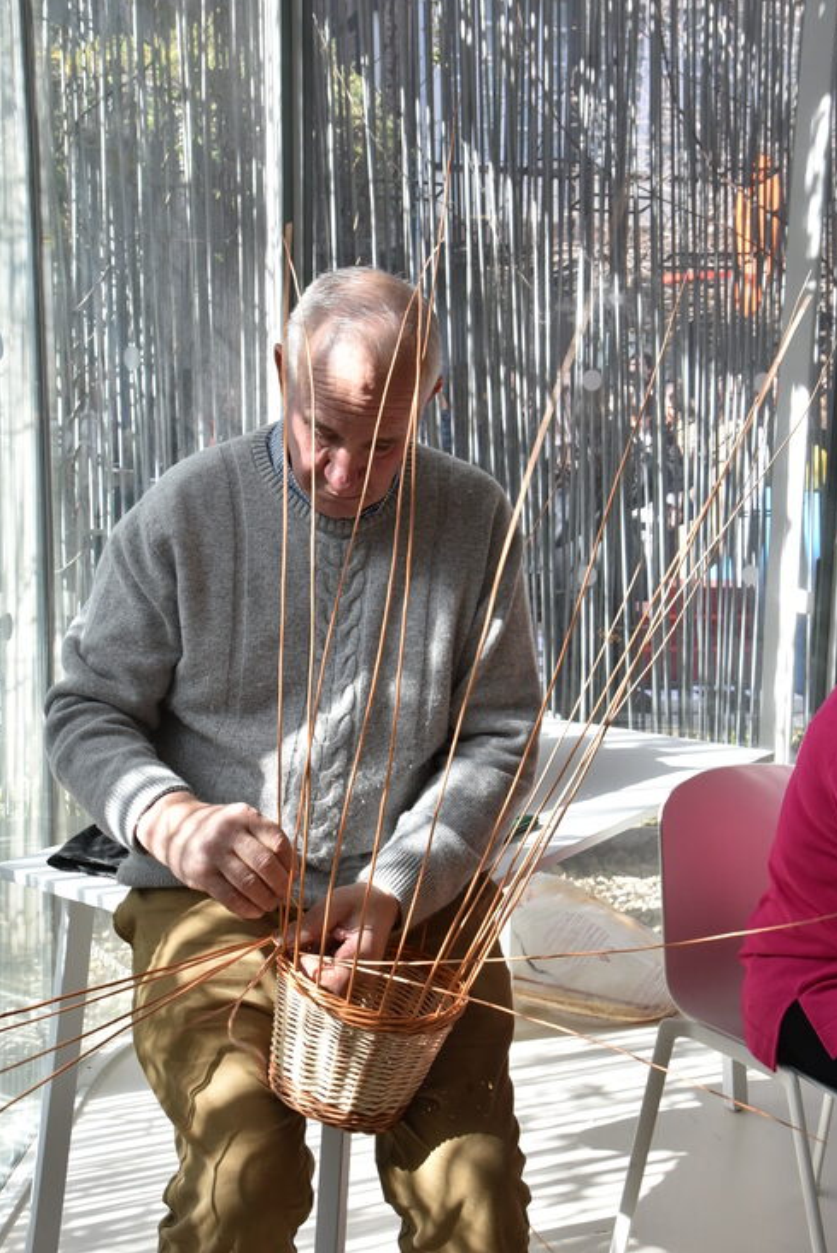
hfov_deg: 32.7
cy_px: 625
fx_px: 1428
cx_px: 425
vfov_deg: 47.4
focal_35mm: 41
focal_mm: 40
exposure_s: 1/200
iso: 1600
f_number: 13
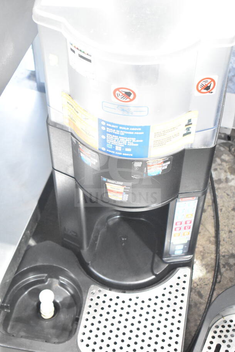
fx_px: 587
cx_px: 118
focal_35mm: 60
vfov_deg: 33.4
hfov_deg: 22.6
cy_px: 176
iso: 8000
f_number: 4.8
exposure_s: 1/60
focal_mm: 40
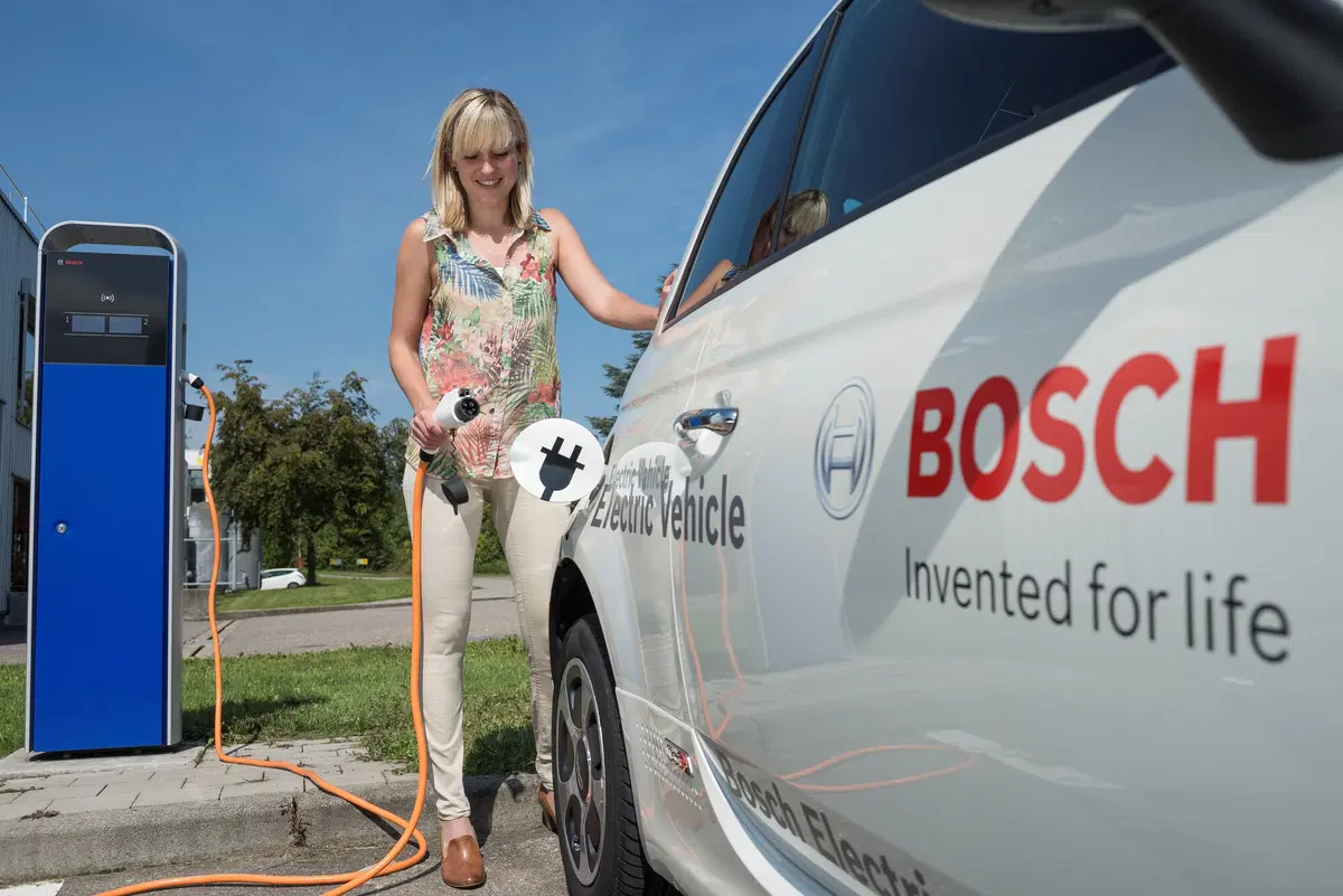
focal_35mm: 32
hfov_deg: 58.7
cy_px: 448
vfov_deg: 41.1
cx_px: 672
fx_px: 1194
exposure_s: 1/800
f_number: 5.6
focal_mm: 32
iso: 100
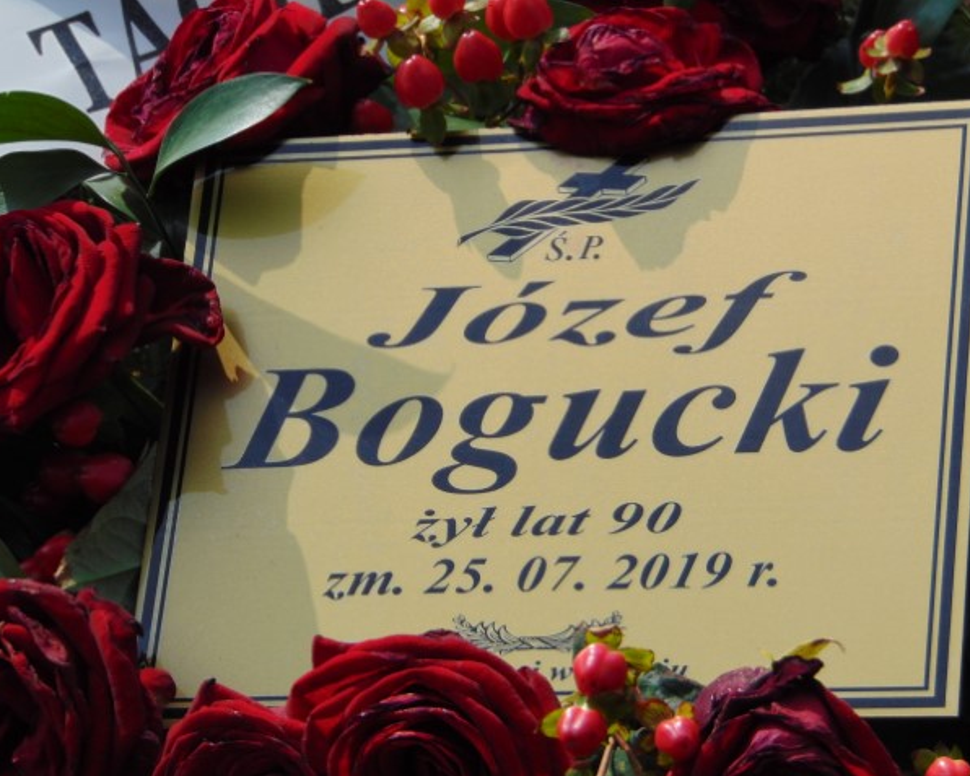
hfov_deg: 11.2
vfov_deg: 9.0
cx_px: 495
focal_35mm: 172
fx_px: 4939
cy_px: 389
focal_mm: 29.5
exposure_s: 1/1000
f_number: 4
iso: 80
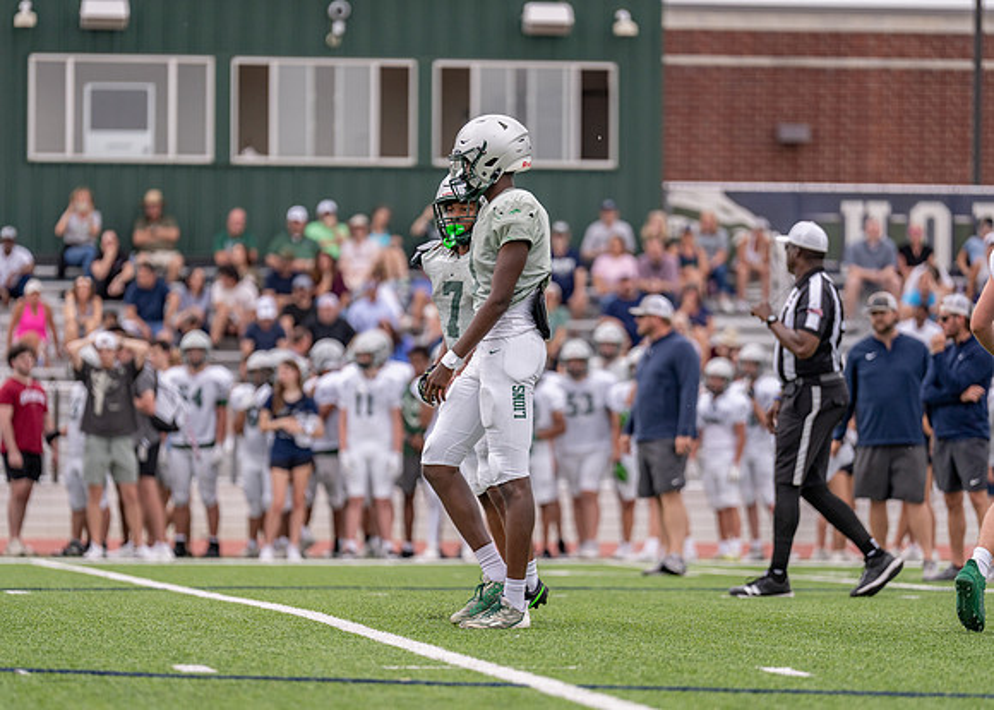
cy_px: 376
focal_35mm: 224
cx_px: 500
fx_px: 6315
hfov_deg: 9.0
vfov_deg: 6.4
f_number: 2.8
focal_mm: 200
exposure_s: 1/3200
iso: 320
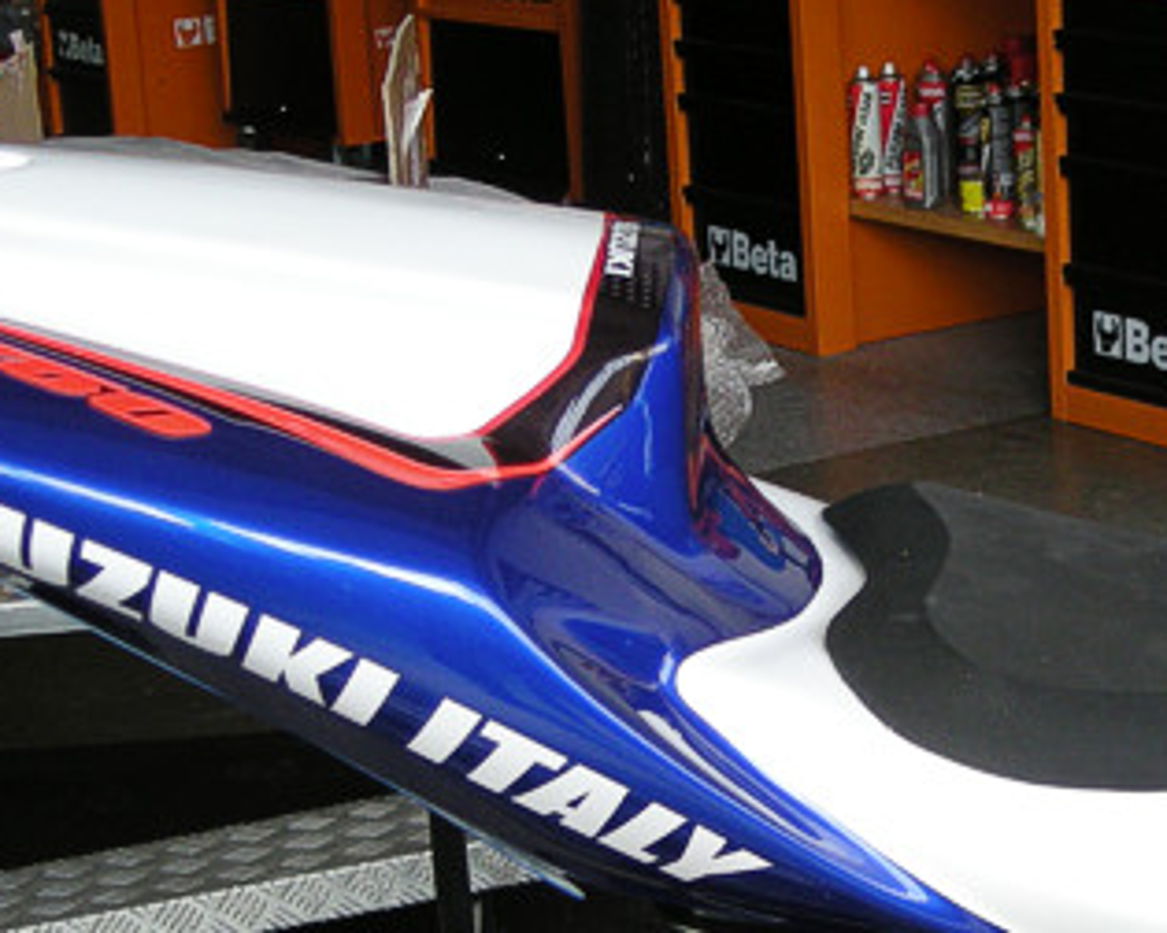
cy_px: 385
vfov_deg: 14.1
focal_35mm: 109
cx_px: 893
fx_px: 3765
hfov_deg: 17.5
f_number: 3.1
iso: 80
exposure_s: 1/60
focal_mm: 7.1
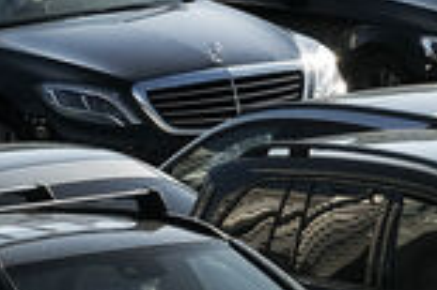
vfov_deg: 1.0
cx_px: 183
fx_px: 16067
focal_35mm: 1325
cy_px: -277
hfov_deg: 1.6
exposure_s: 1/500
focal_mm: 140
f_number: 8
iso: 160
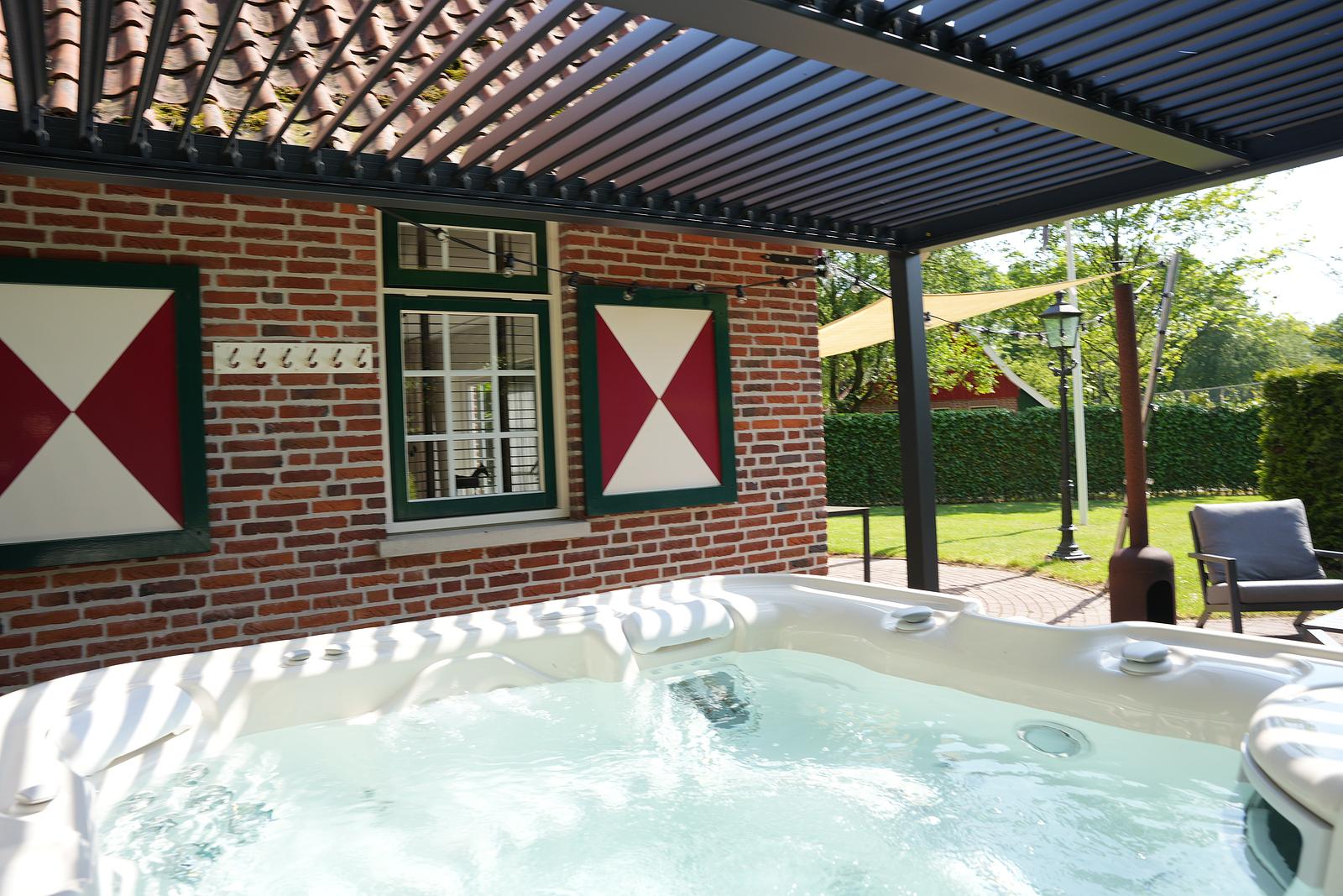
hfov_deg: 73.7
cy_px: 448
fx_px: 895
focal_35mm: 24
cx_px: 672
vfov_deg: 53.1
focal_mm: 24
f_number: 4.5
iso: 100
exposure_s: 1/200
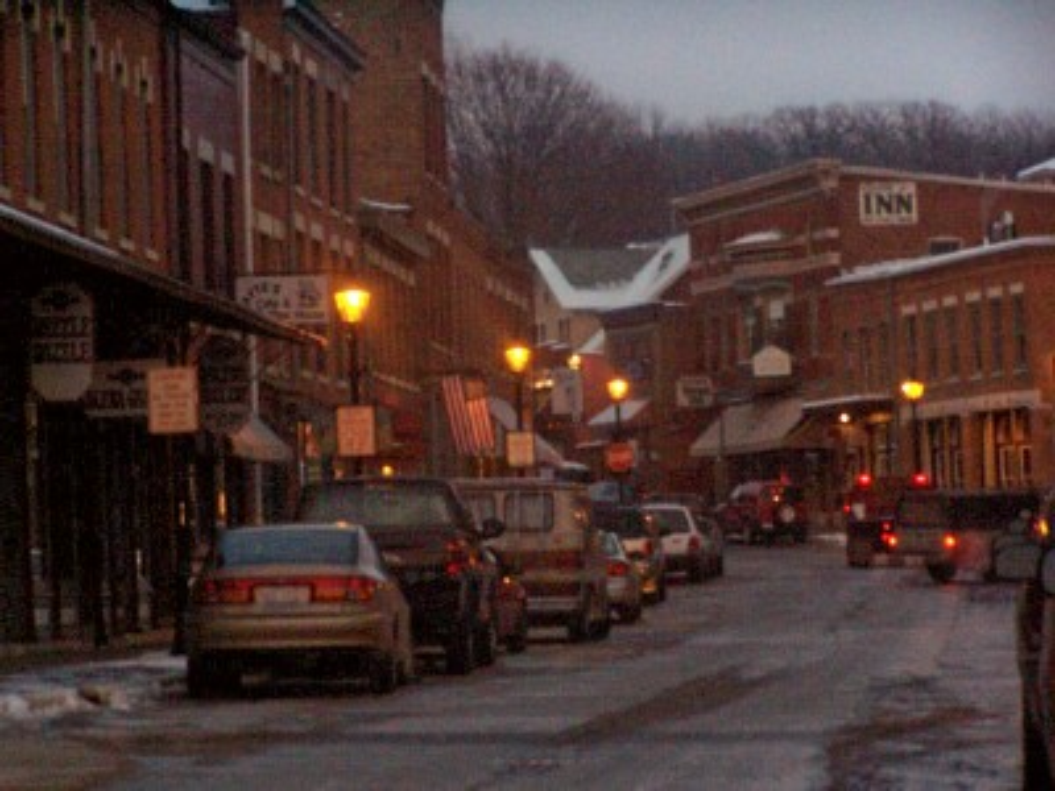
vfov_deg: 8.8
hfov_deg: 11.7
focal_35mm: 169
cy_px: 396
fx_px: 5151
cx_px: 528
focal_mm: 28
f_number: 3.2
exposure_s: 1/90
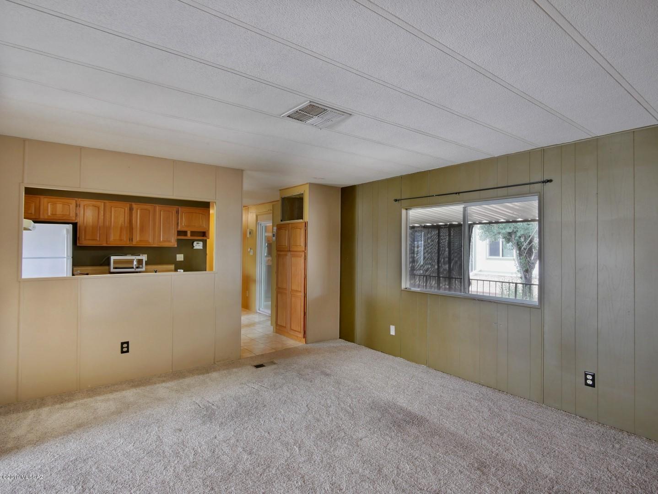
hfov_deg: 87.7
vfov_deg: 71.6
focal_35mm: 18
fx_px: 342
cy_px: 247
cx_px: 329
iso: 200
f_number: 6.3
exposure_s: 1/2
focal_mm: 9
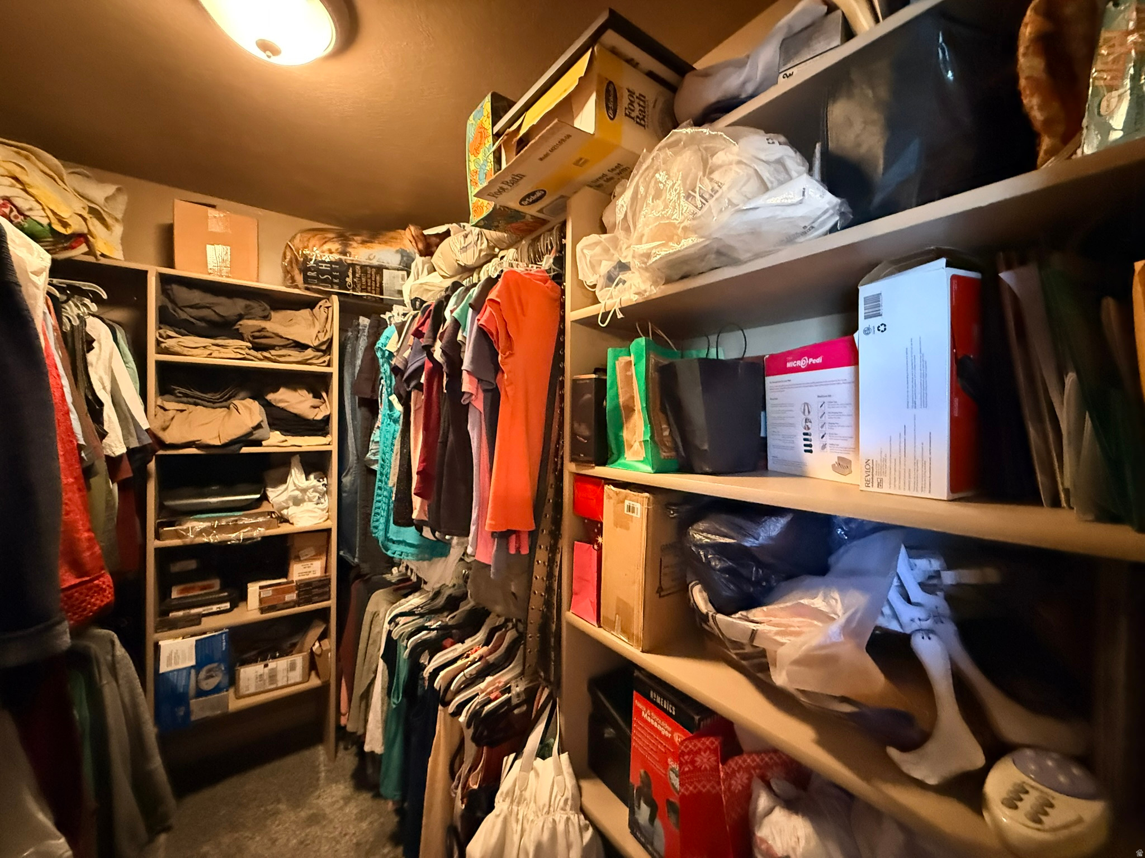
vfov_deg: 85.7
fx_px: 463
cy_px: 429
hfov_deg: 102.1
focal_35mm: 14
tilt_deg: -0.8
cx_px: 572
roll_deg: -1.0
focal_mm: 2.22
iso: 1600
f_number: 2.2
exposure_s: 1/40
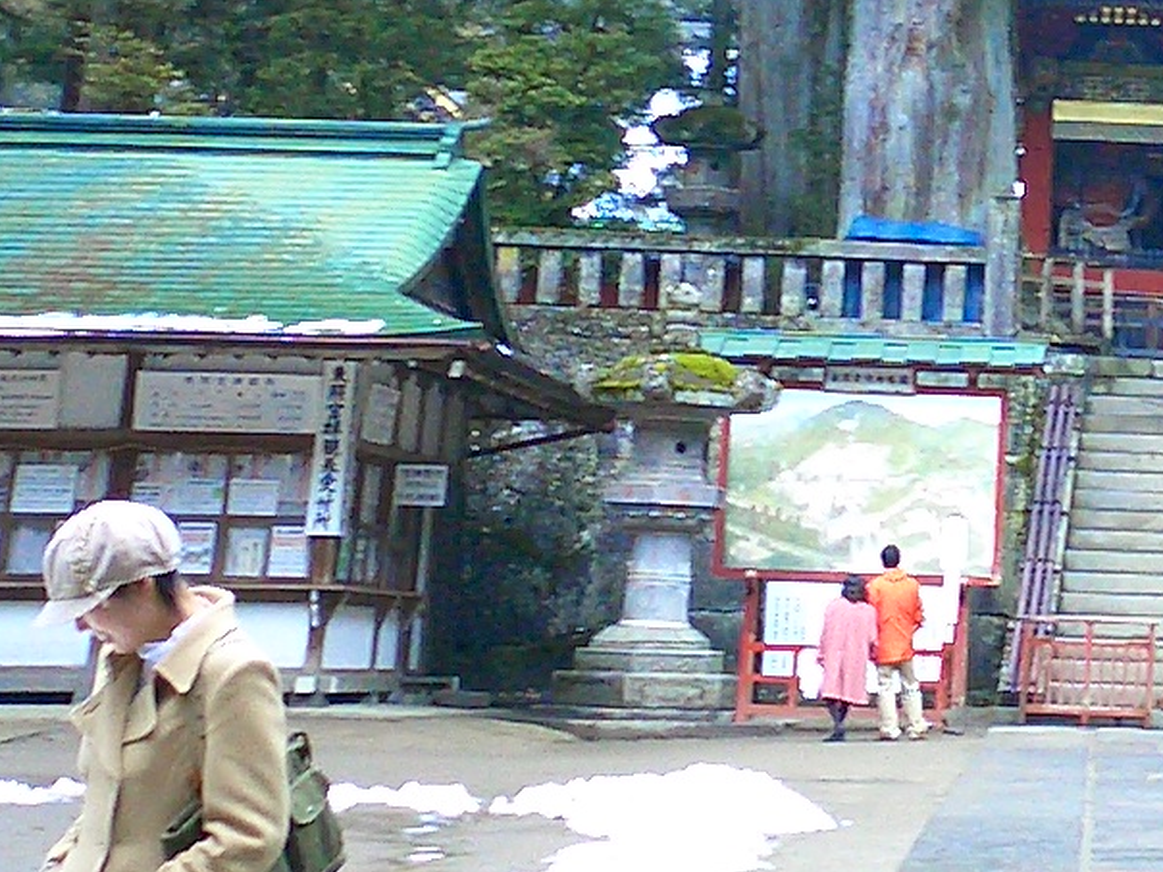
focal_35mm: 98
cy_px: -33
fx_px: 3293
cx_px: 1404
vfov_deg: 14.8
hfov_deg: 18.9
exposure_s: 1/30
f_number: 3.5
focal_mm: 5.6
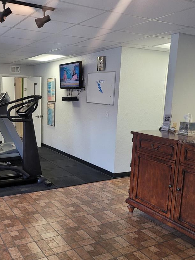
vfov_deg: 48.9
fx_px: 285
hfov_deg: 37.1
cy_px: 142
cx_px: 57
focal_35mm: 38
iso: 200
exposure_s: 1/120
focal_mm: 5
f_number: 1.8
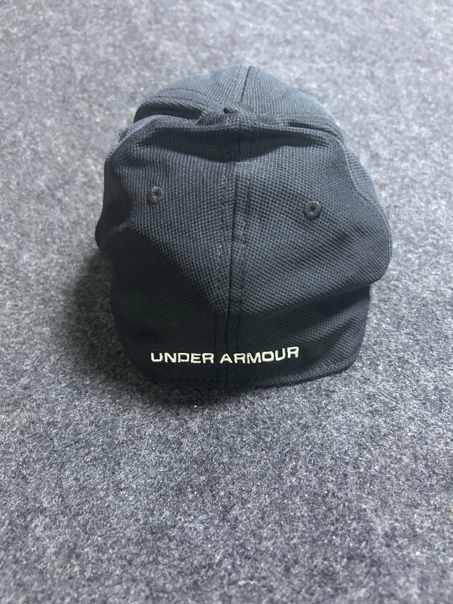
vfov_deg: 67.3
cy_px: 302
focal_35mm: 26
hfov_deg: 53.1
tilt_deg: -45.6
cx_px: 226
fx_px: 454
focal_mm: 5.7
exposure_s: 1/33
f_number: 1.5
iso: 500
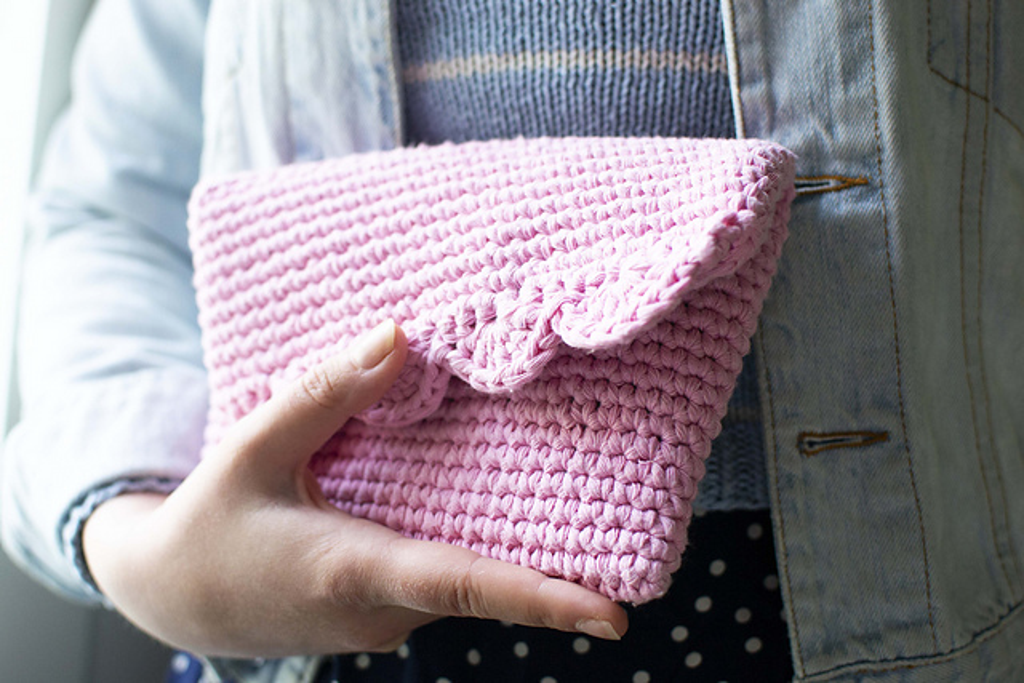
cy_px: 342
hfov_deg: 37.8
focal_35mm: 52
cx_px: 512
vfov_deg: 25.8
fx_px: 1494
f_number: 2.5
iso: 400
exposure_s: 1/80
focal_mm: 35
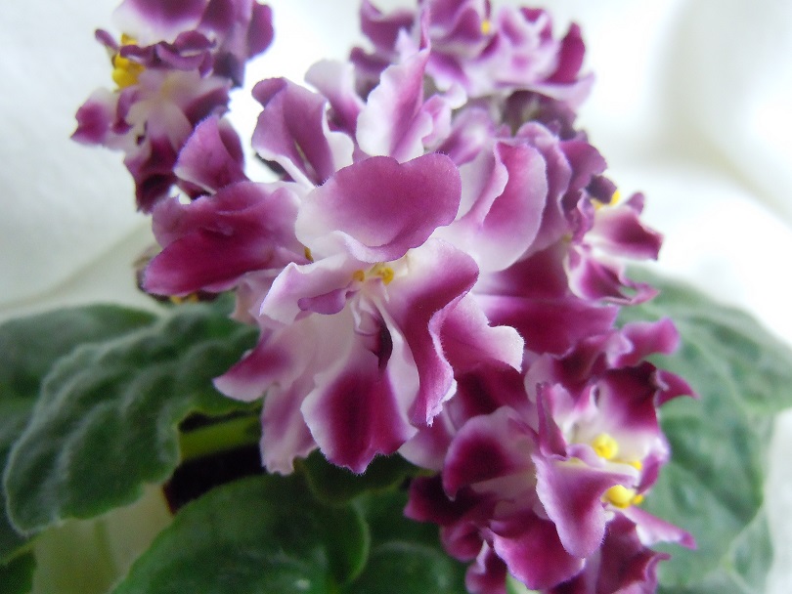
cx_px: 396
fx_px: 687
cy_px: 297
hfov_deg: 59.9
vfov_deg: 46.8
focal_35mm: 30
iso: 800
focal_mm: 5.4
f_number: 3.5
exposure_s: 1/125
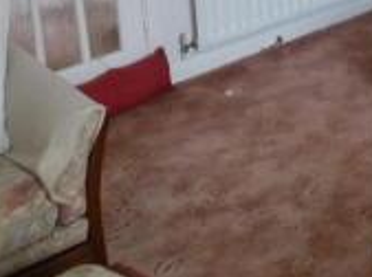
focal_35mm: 83
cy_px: -155
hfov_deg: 21.9
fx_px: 890
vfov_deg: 16.0
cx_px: 444
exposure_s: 1/60
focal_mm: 4.3
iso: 800
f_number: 3.3
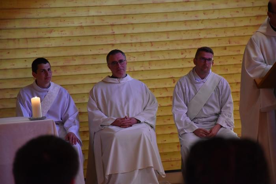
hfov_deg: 11.8
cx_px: 138
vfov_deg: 7.9
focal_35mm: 174
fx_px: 1334
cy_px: 92
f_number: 5.6
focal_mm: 116
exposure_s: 1/60
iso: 3200
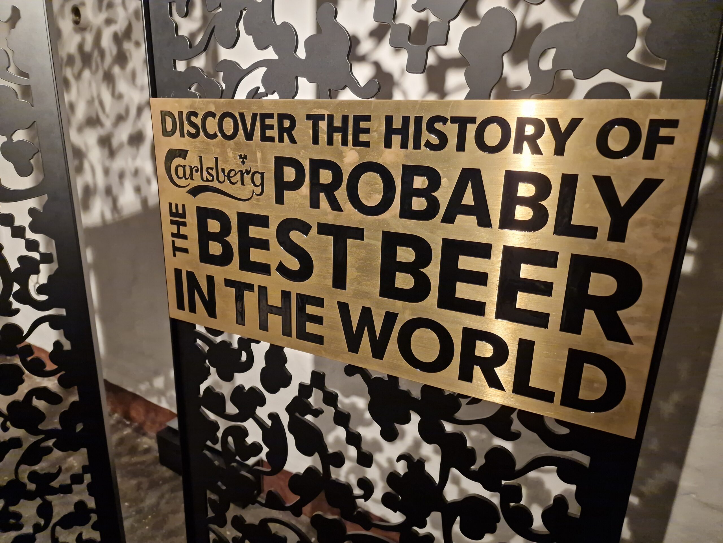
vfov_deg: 58.9
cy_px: 272
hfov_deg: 73.9
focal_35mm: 23
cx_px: 362
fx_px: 480
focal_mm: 6.4
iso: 400
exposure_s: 1/100
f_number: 1.8
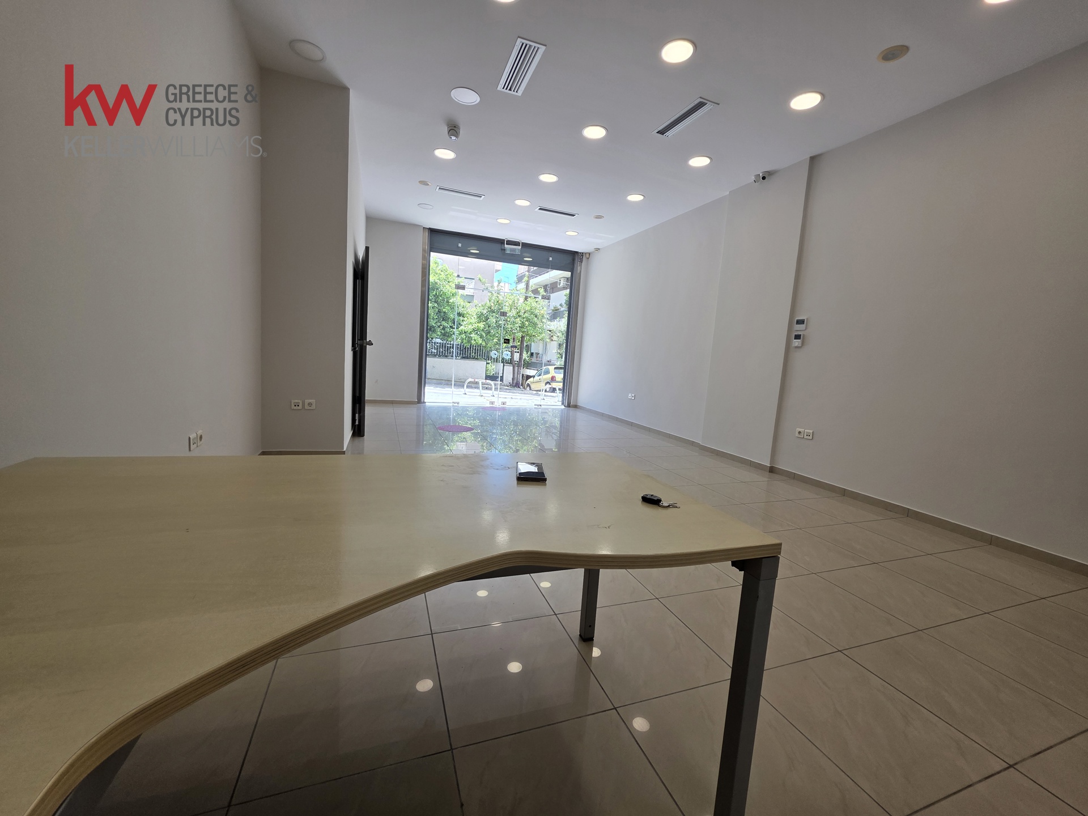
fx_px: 409
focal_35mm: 13
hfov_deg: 106.2
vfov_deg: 89.9
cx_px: 544
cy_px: 408
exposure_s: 1/264
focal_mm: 2.2
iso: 40
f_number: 1.9
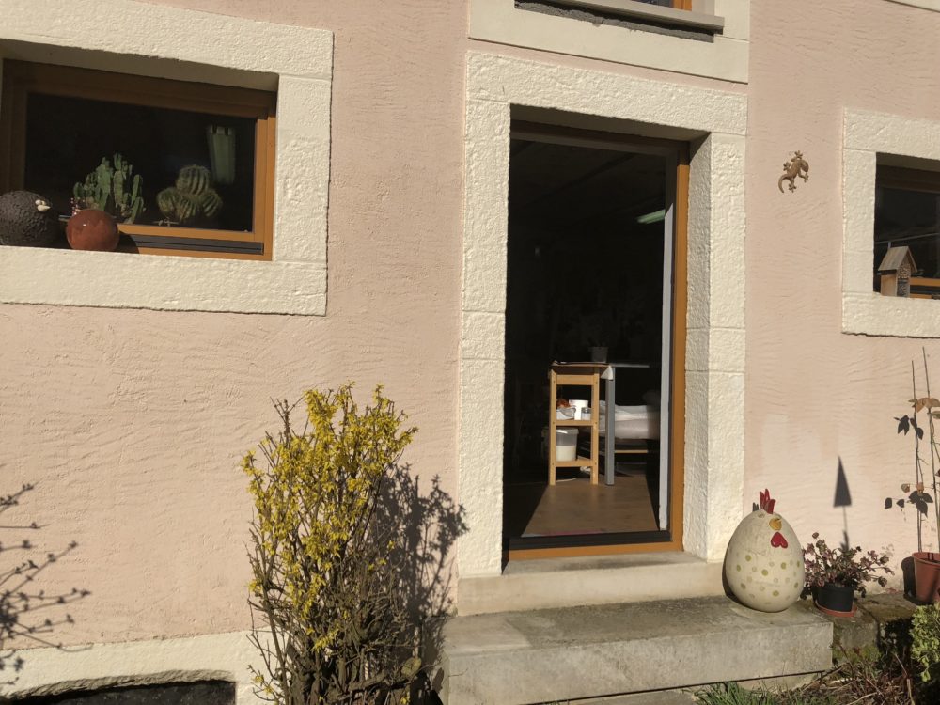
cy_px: 352
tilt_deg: +1.0
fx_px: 760
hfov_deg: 63.4
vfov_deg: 49.7
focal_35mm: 28
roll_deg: -0.5
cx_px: 470
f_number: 1.8
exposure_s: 1/6098
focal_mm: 4
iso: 25
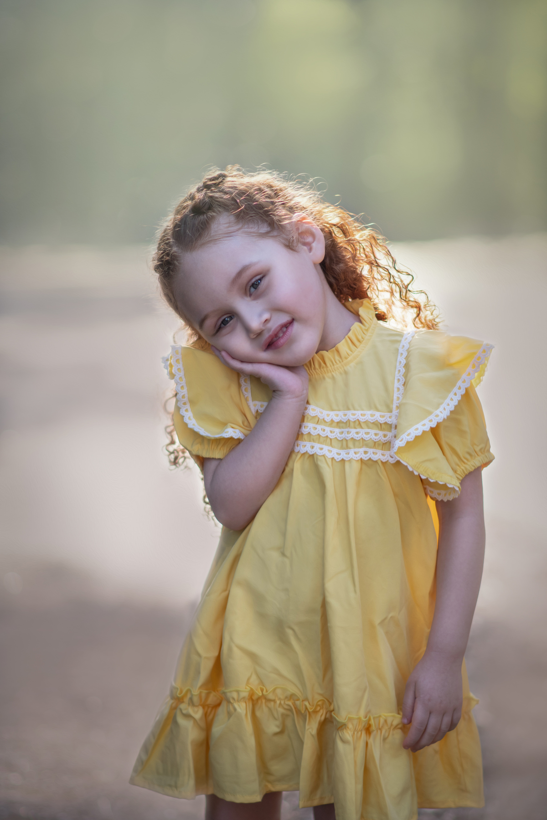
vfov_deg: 16.1
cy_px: 410
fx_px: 2894
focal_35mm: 127
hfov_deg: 10.8
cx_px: 274
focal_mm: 85
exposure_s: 1/400
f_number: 2
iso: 250
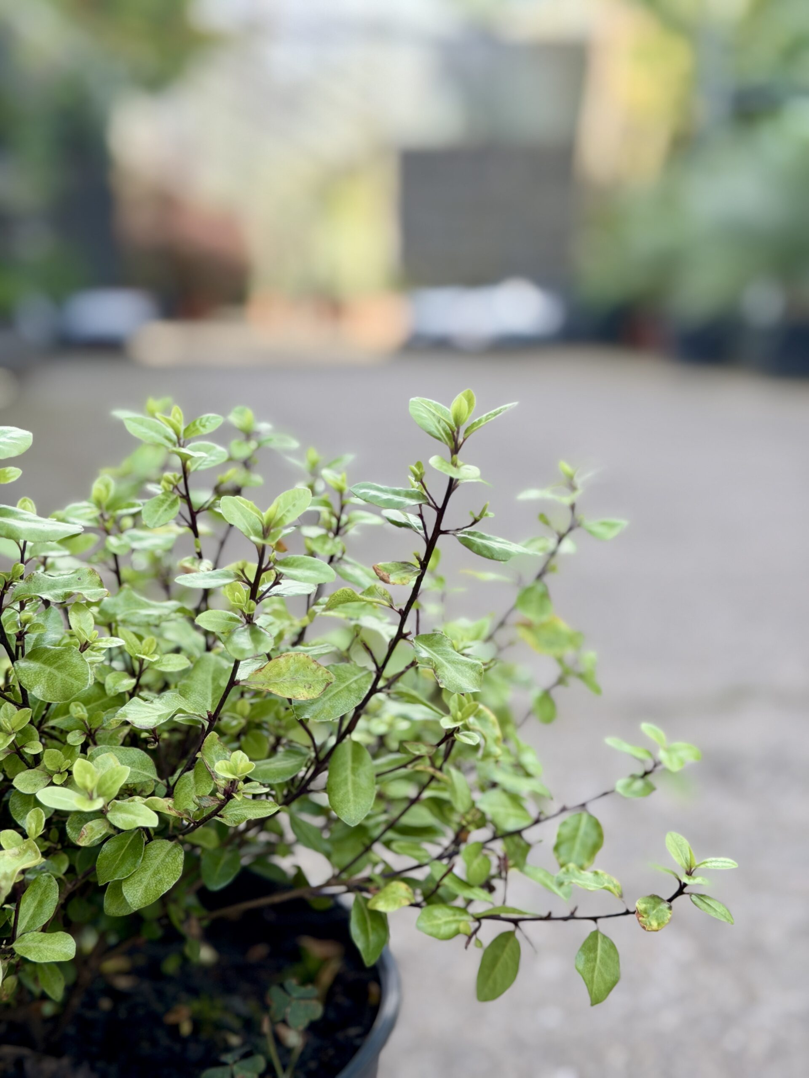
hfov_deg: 30.3
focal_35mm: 48
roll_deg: -0.7
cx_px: 404
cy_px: 539
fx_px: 1496
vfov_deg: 39.7
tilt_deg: -9.1
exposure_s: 1/687
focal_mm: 6.76
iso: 64
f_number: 1.78
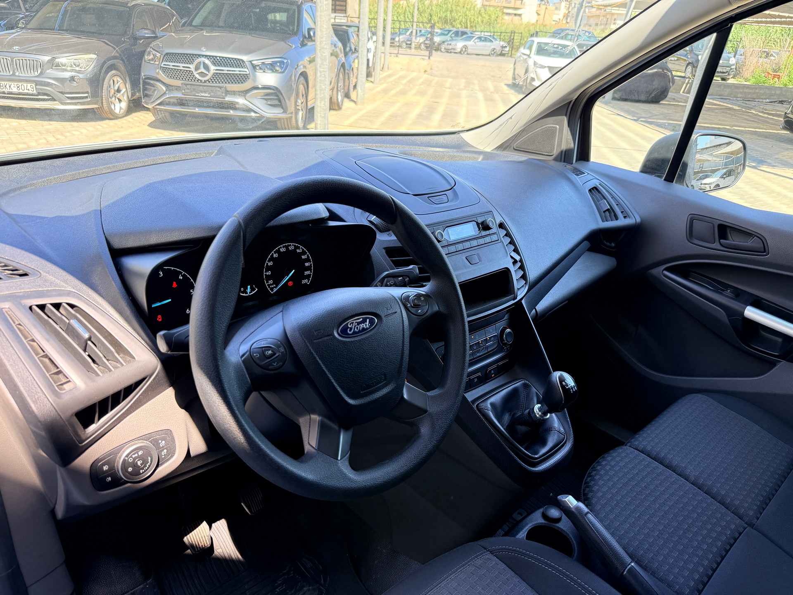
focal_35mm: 24
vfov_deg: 56.8
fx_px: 550
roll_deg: -5.0
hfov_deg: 71.6
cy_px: 298
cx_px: 396
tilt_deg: -23.9
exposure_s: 1/237
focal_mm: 6.76
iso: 160
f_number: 1.78
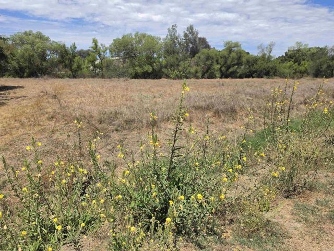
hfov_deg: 73.9
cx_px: 167
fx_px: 222
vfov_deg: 58.9
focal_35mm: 23
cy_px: 126
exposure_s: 1/7058
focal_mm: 6.5
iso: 64
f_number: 1.4
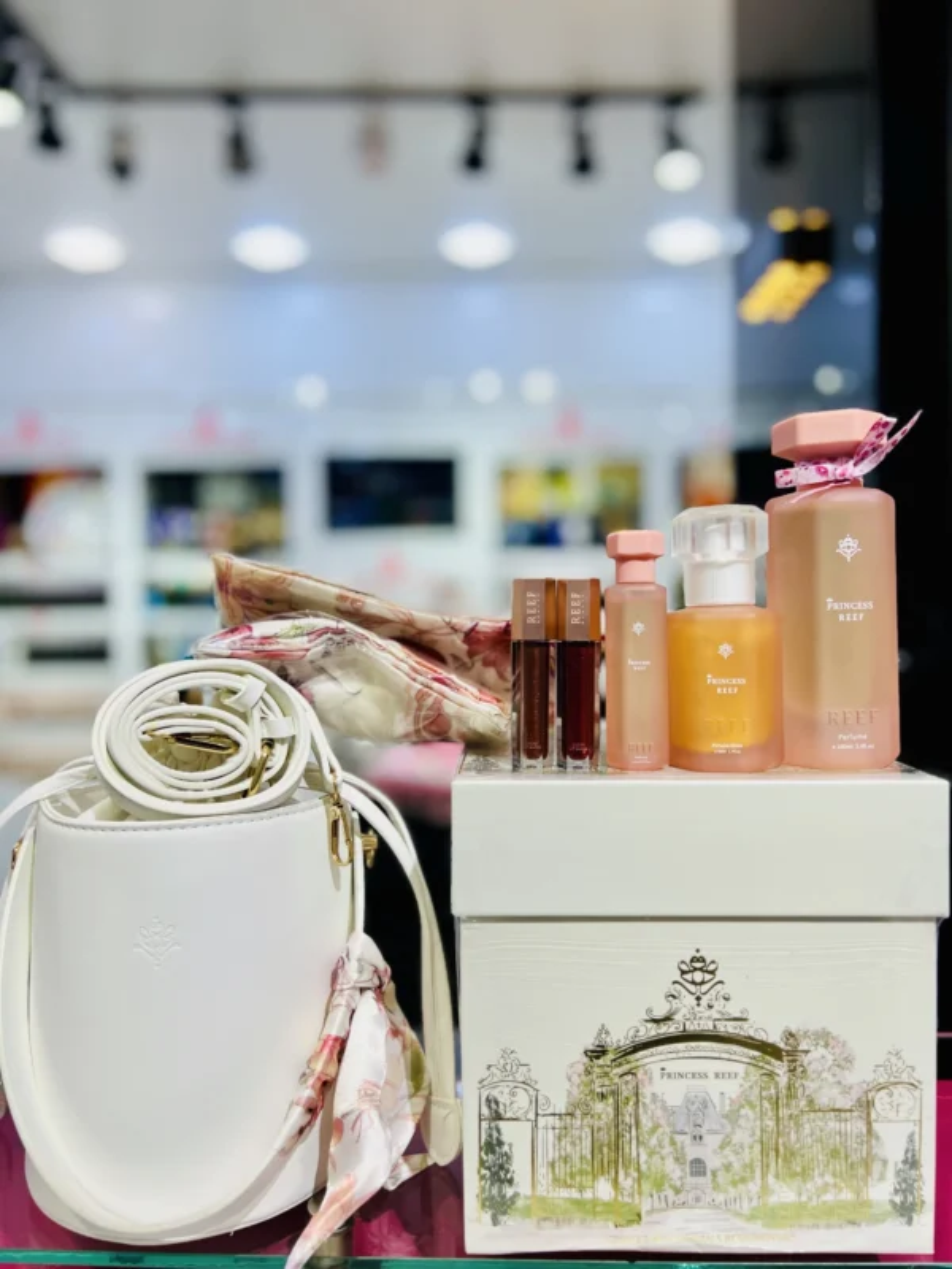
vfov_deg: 67.3
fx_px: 953
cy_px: 634
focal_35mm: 26
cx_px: 476
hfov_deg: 53.1
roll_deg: +1.0
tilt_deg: -0.9
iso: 50
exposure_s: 1/313
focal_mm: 5.7
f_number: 1.5
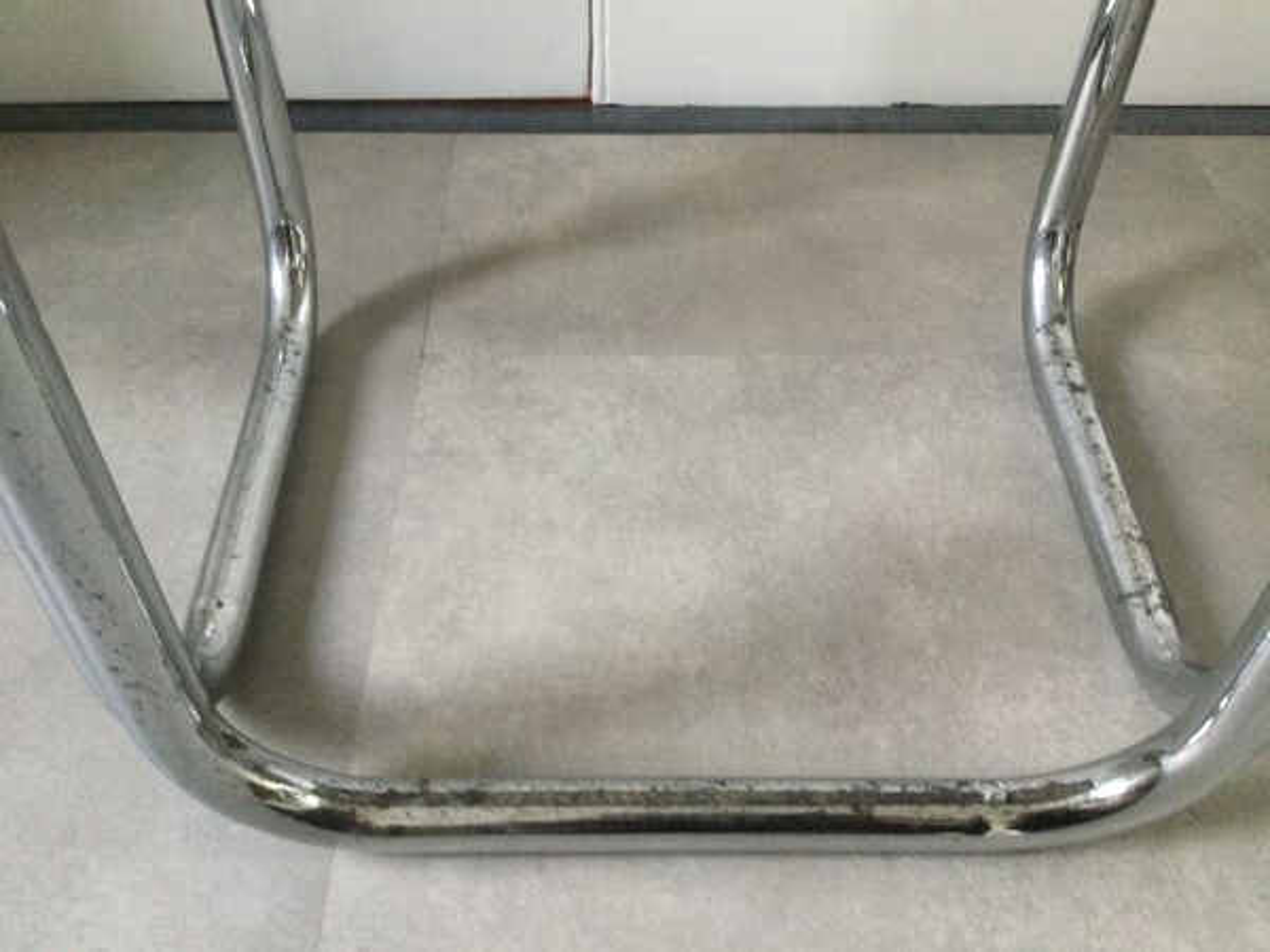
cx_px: 635
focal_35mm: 31
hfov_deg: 58.4
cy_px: 476
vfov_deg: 45.4
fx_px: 1137
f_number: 2.4
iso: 200
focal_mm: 3.3
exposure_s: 1/17
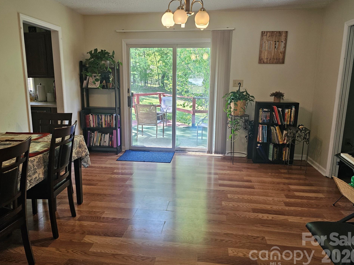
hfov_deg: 69.4
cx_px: 170
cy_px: 125
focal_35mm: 25
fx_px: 256
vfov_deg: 54.9
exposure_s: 1/120
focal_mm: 6.3
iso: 250
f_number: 1.7
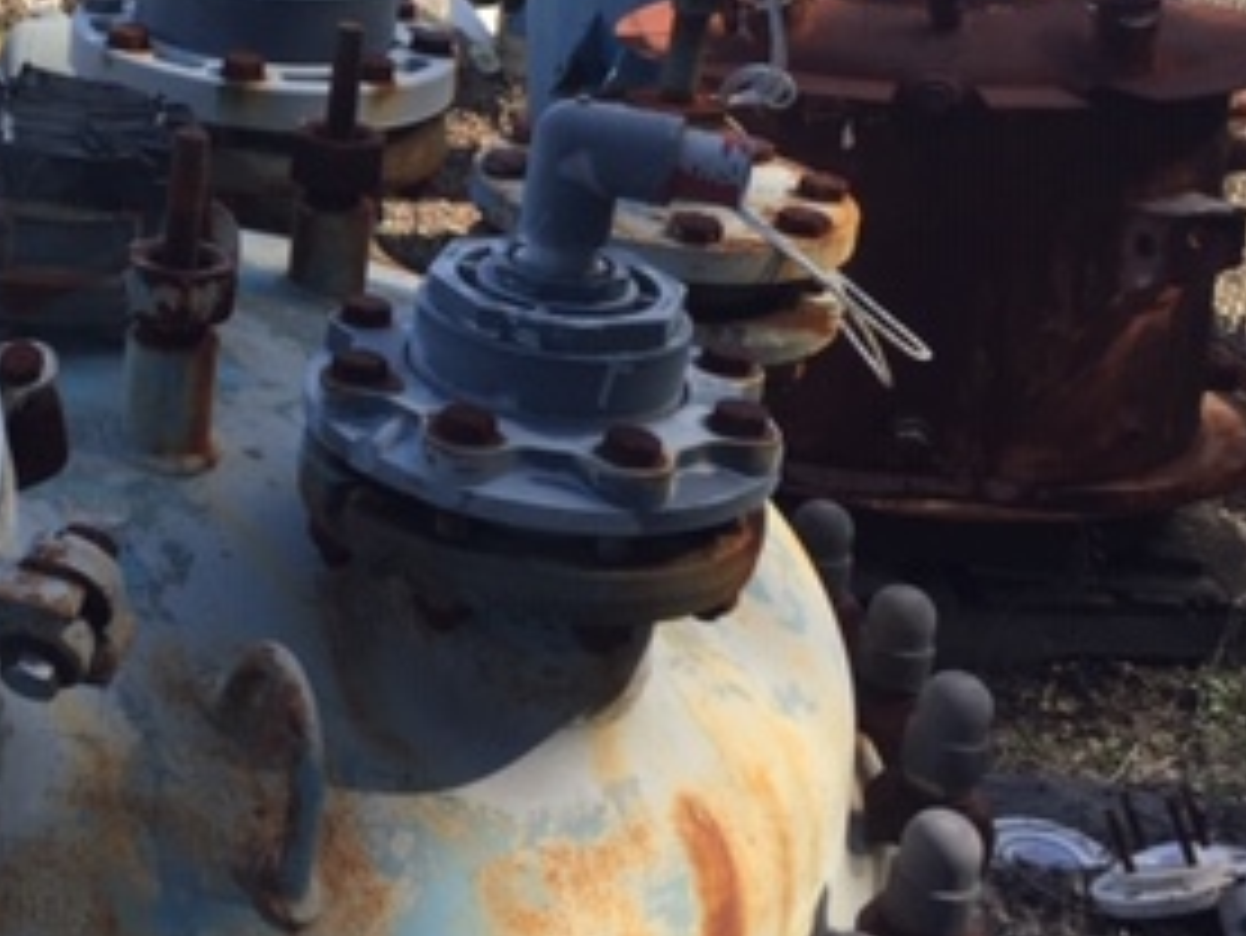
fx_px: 2413
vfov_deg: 21.6
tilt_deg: -15.2
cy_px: 162
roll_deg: +1.2
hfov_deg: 27.3
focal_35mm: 67
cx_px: 4
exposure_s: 1/942
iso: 32
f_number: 2.2
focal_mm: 4.15
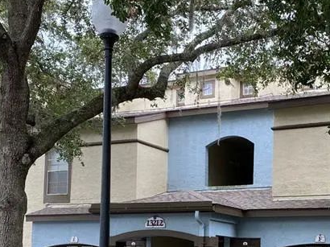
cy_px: 224
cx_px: 254
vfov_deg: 22.0
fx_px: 619
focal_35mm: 65
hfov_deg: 29.3
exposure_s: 1/151
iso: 32
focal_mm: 4.25
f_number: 1.8
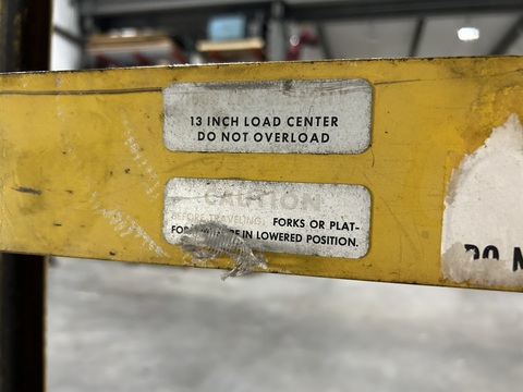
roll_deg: -1.1
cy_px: 196
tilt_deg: -1.7
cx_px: 262
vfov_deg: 53.1
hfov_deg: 67.3
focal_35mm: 26
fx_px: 393
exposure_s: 1/60
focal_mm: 5.7
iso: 250
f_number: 1.5
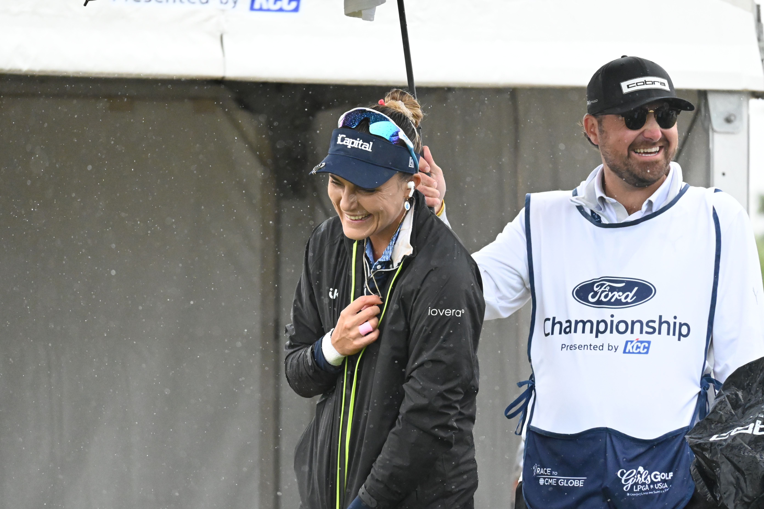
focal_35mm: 375
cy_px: 254
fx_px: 7958
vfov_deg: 3.7
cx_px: 382
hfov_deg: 5.5
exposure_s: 1/4000
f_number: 6.3
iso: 6400
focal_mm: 250
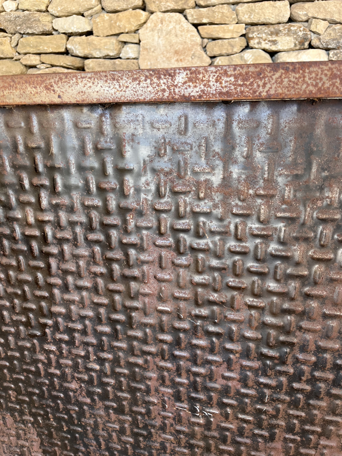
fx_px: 343
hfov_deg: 53.1
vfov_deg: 67.3
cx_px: 171
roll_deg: +1.7
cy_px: 228
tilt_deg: -20.9
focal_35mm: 26
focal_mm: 5.1
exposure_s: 1/175
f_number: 1.6
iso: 40
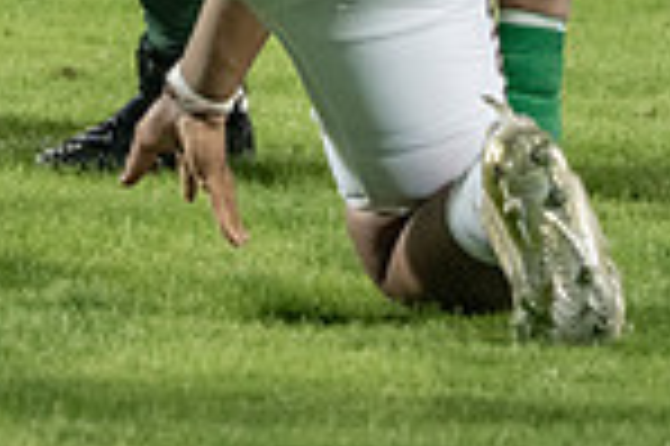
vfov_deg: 1.5
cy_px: -403
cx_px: -598
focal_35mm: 891
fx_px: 16564
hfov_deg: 2.3
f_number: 5.6
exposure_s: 1/500
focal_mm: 229
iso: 6400
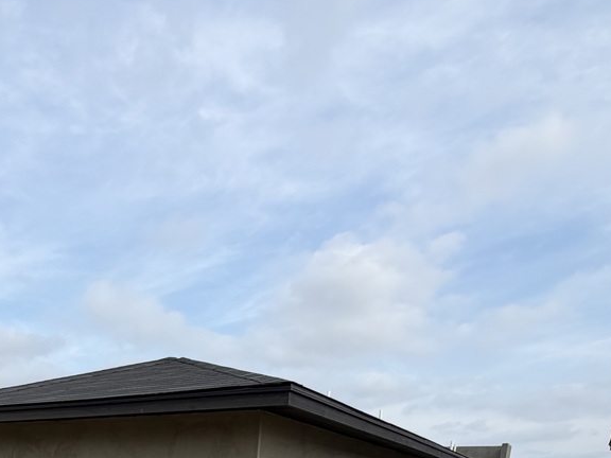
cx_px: 142
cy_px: 629
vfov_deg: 30.1
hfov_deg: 50.2
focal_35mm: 35
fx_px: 618
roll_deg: -2.0
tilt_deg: -11.5
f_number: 2.2
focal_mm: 2.22
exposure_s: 1/770
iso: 32
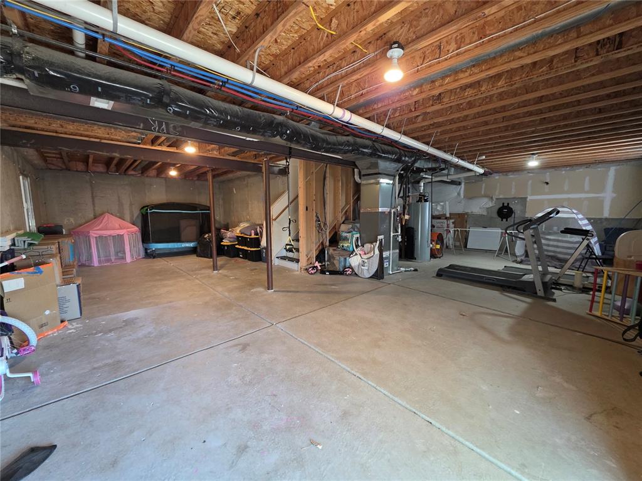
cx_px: 321
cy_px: 240
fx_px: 241
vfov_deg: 89.9
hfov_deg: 106.2
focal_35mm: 13
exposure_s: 1/60
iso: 500
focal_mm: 2.2
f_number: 1.9
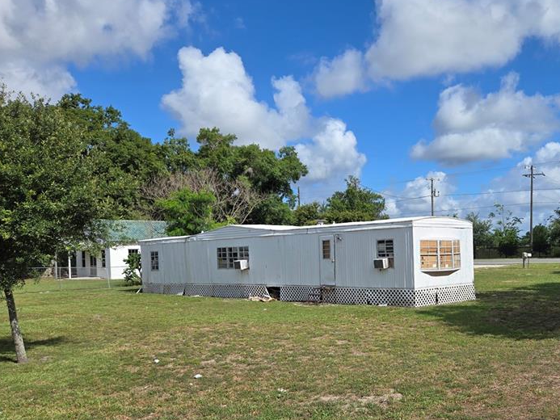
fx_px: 550
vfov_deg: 41.5
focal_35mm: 34
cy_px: 262
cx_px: 403
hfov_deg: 52.1
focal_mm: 5.4
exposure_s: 1/2430
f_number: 1.8
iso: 25
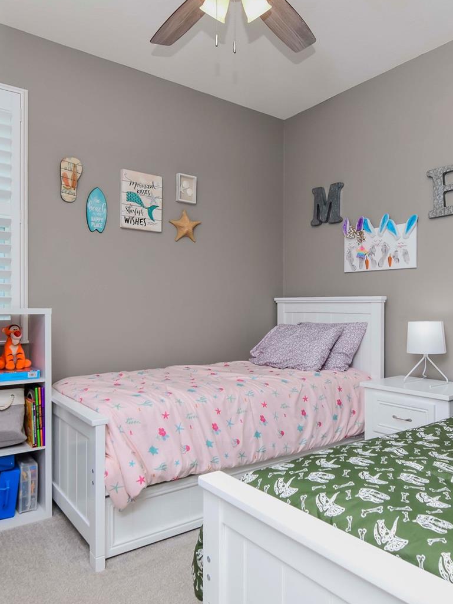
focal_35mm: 25
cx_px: 250
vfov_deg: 69.9
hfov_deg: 55.3
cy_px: 307
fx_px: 432
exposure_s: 1/160
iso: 800
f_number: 8
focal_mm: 11
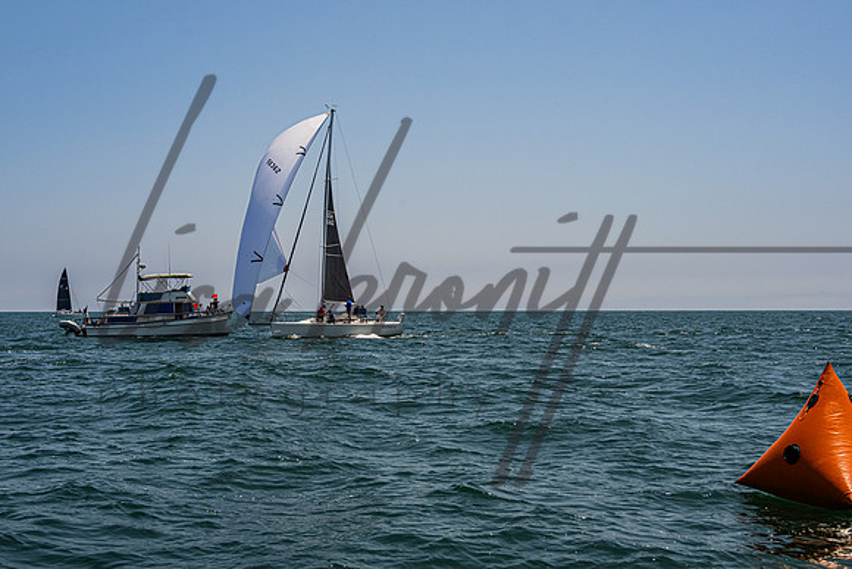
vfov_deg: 30.2
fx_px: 1049
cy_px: 224
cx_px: 354
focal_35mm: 44
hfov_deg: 44.0
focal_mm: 35
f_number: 8
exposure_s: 1/3200
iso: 500
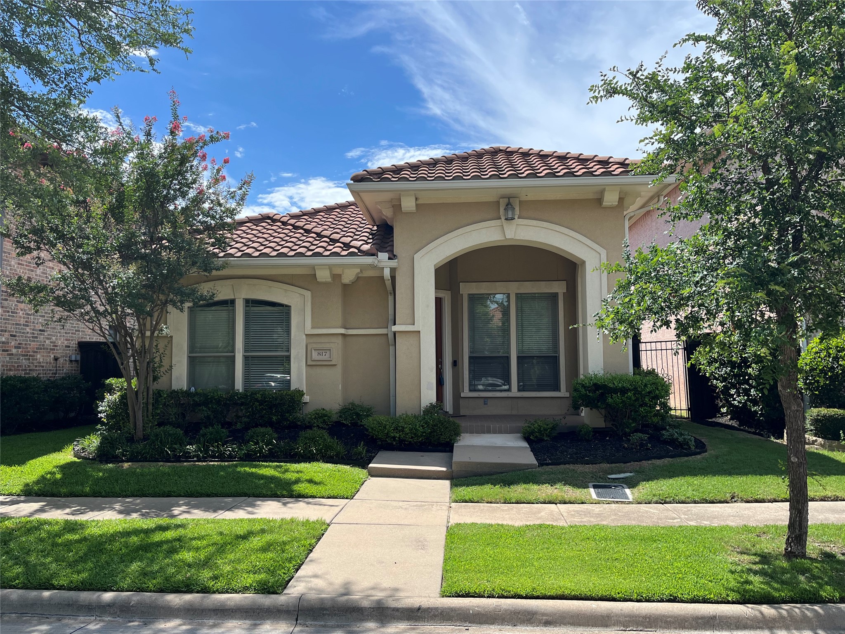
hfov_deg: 67.3
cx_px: 422
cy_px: 317
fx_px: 635
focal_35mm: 26
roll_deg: +1.0
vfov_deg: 53.1
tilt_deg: +5.1
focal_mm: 5.1
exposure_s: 1/2825
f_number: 1.6
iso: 50
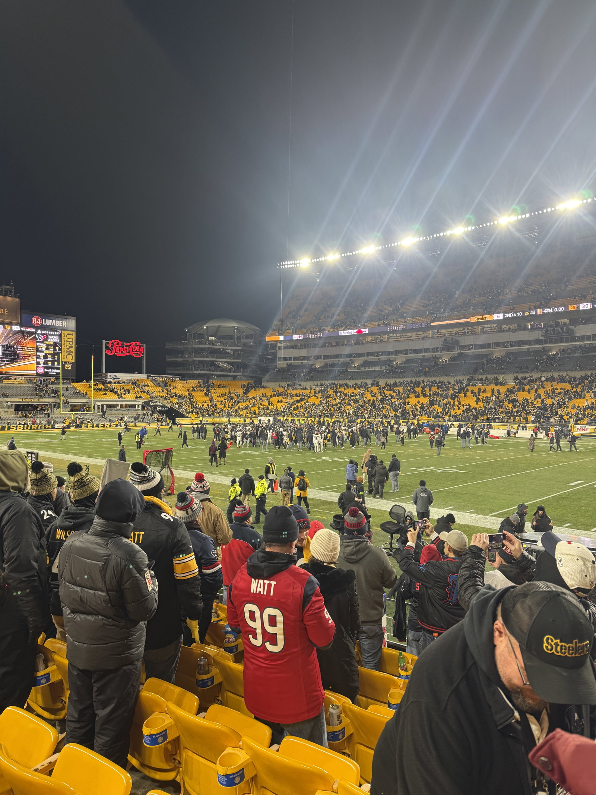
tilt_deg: +1.6
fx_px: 551
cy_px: 398
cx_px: 298
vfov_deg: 71.6
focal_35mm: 24
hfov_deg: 56.8
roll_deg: +1.0
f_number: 1.78
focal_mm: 6.76
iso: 80
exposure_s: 1/126
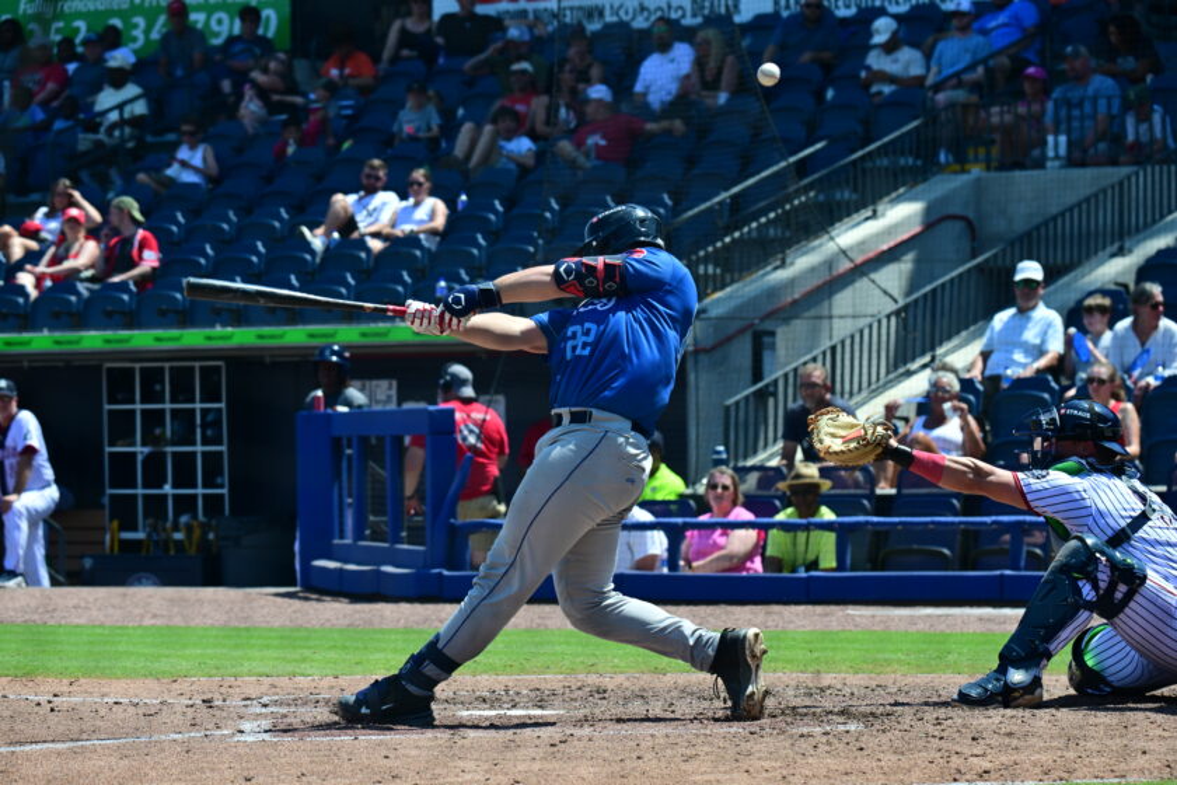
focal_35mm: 180
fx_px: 5885
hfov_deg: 11.4
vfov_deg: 7.6
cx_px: 588
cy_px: 392
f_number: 7.1
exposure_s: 1/2500
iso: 1250
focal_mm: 180
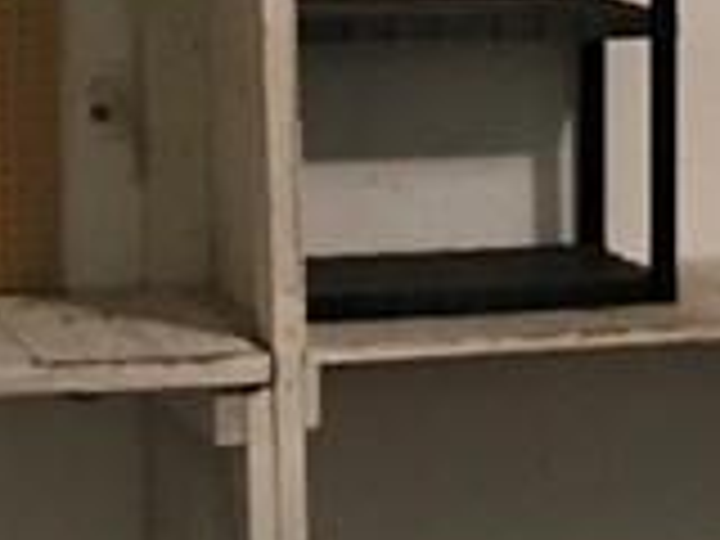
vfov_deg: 8.3
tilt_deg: -7.7
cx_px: 1710
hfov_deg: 9.8
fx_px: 3723
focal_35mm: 179
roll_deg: -1.9
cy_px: 302
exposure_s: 1/7
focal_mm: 3.99
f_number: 1.8
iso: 80
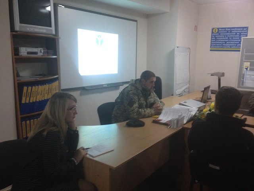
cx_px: 127
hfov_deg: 52.6
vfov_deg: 40.7
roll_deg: +0.0
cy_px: 96
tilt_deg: -10.7
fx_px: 257
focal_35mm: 35
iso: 200
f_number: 2.4
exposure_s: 1/20
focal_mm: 4.28
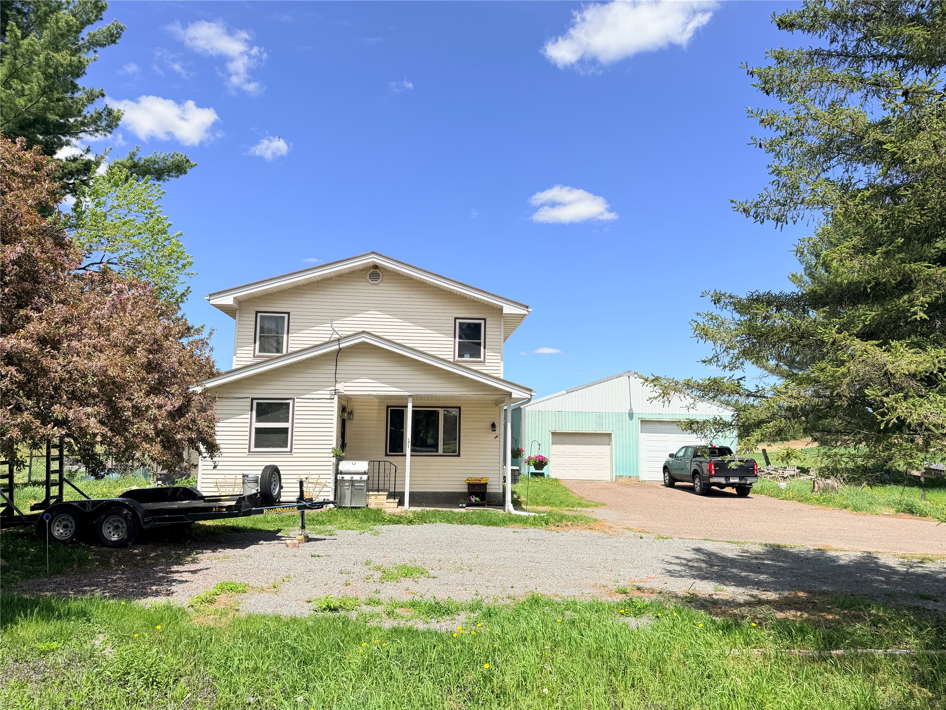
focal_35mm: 24
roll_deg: -1.3
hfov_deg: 71.6
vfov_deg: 56.8
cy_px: 355
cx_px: 473
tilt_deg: +7.6
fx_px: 656
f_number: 1.78
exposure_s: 1/3145
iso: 100
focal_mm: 6.76
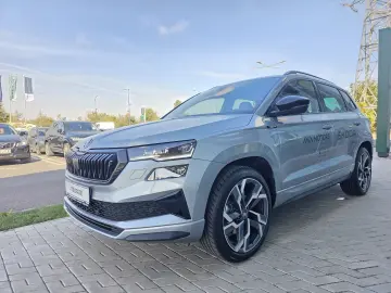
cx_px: 196
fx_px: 260
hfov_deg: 73.9
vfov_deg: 58.9
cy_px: 146
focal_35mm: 23
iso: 40
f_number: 1.7
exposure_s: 1/359
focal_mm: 6.3
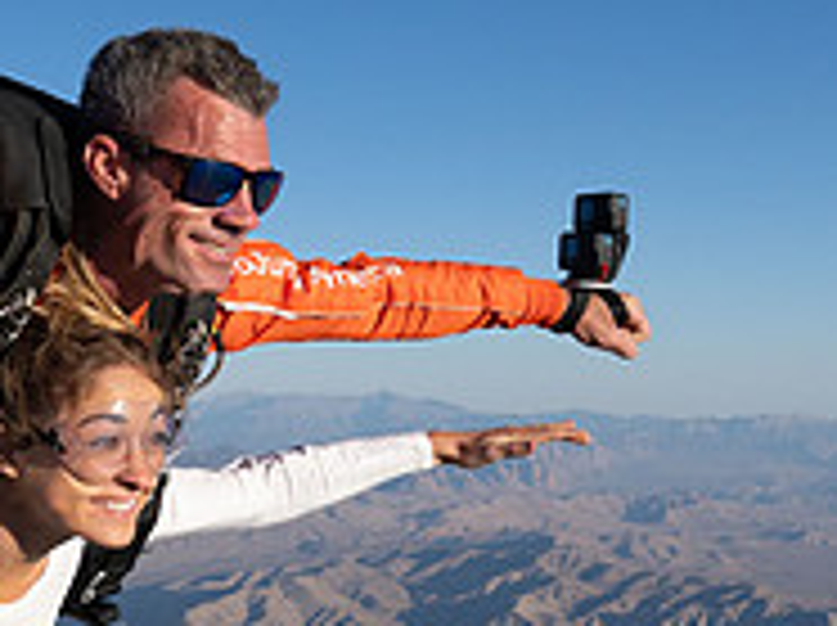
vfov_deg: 20.4
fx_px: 1739
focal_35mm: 72
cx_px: 189
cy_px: 241
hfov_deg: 26.6
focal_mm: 24
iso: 800
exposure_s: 1/2000
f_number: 9
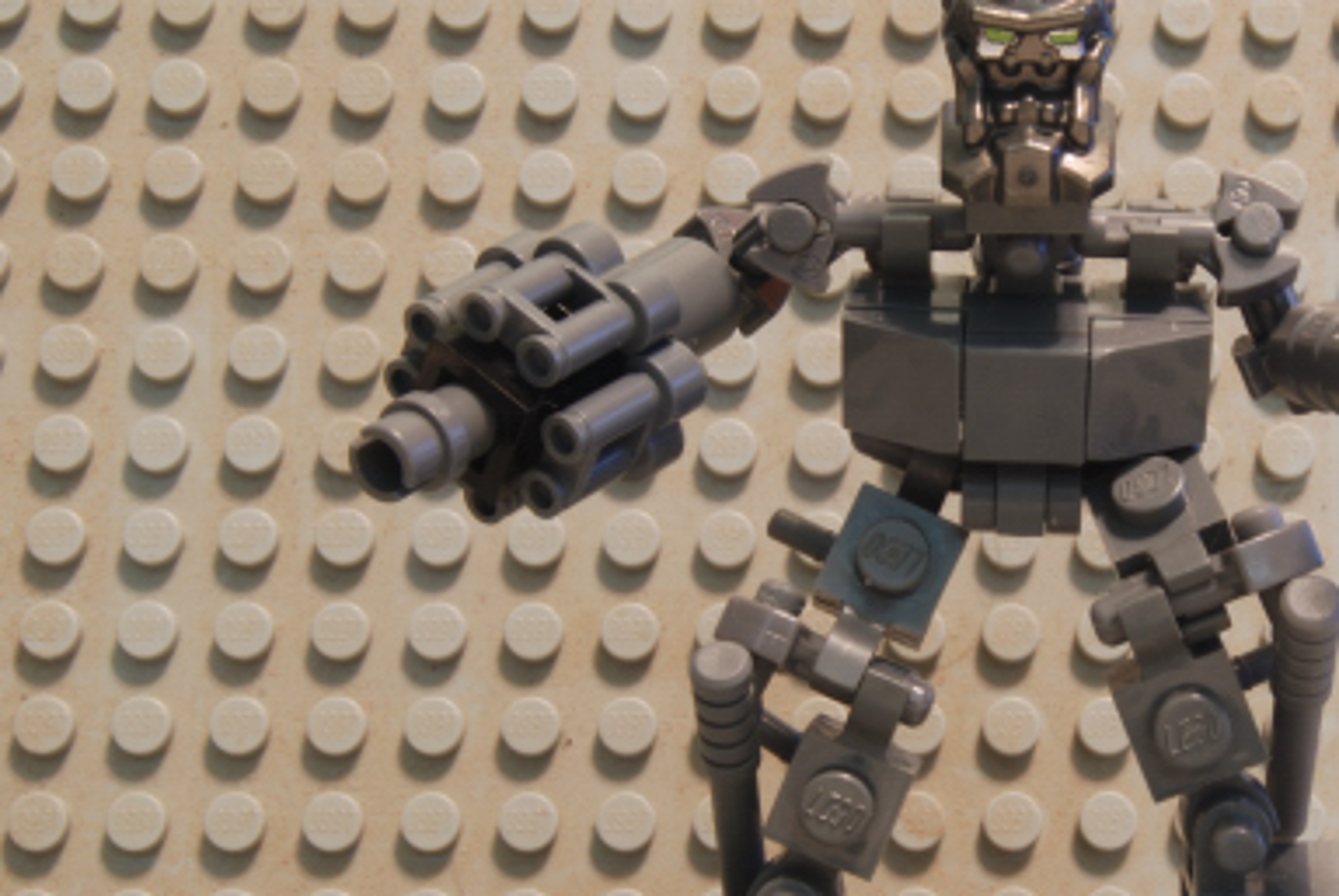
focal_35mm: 80
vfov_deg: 17.1
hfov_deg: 24.9
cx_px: 1060
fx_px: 2979
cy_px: 506
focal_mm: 32
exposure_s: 20
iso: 100
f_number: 29
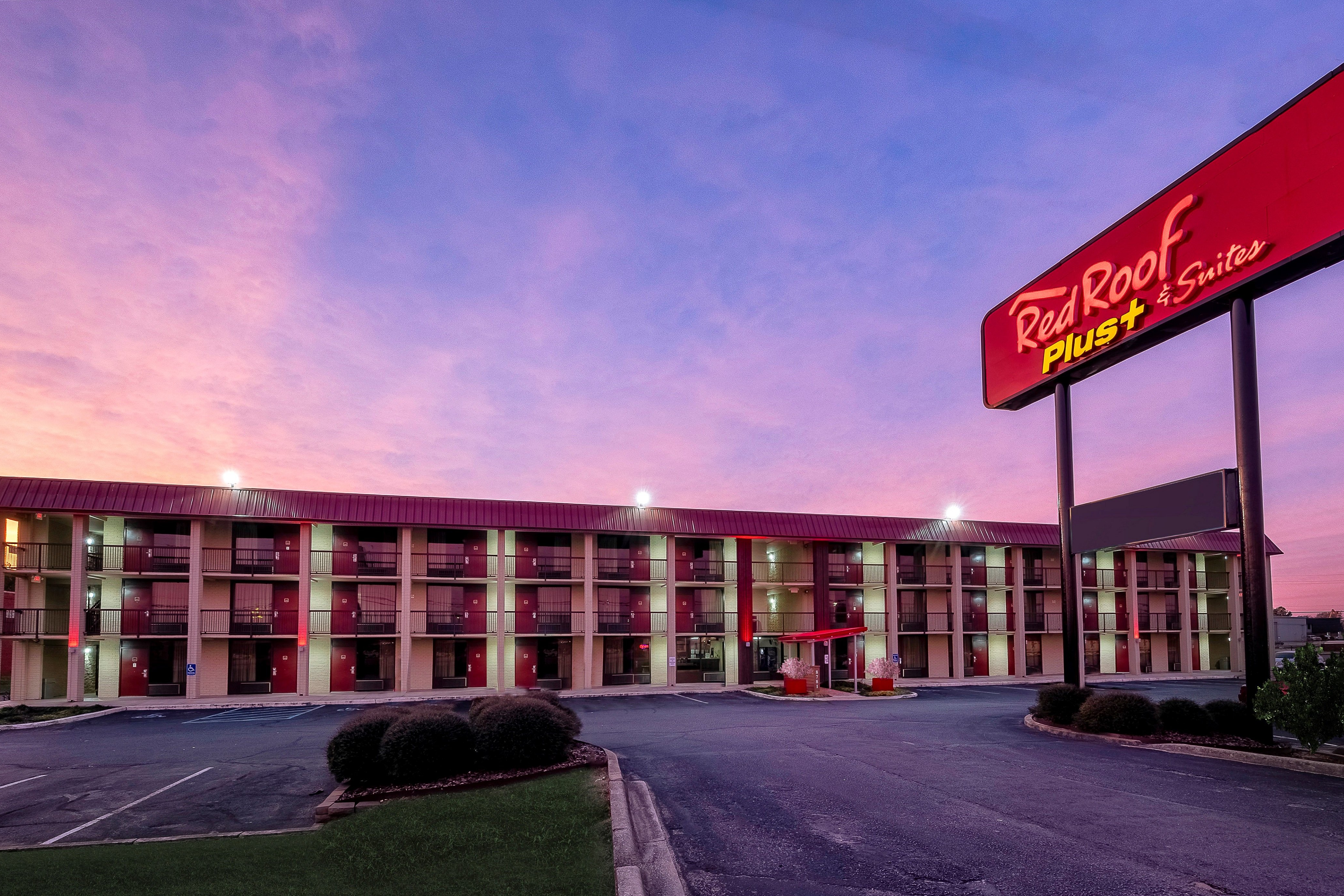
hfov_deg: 108.3
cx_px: 689
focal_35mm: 13
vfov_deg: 85.4
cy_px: 443
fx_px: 485
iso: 200
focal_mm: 8
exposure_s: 1/80
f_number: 11
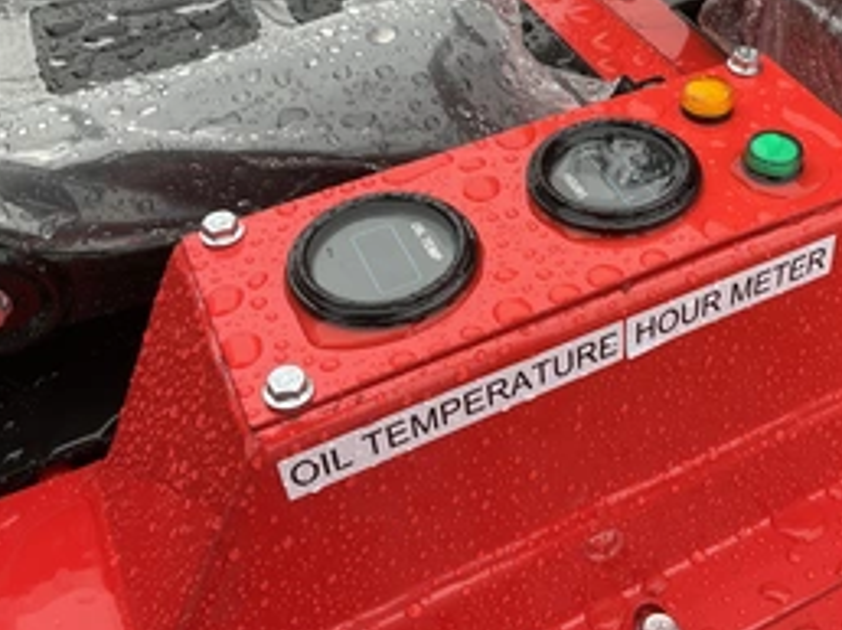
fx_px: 1094
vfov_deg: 31.8
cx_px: 574
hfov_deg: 41.5
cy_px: 199
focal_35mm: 45
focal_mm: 3
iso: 20
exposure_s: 1/122
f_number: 1.8
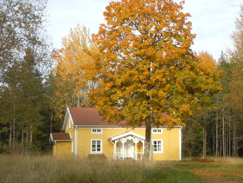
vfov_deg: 21.6
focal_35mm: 68
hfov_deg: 28.6
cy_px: 92
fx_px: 477
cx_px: 122
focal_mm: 12.2
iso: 400
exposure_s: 1/800
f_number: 4.1
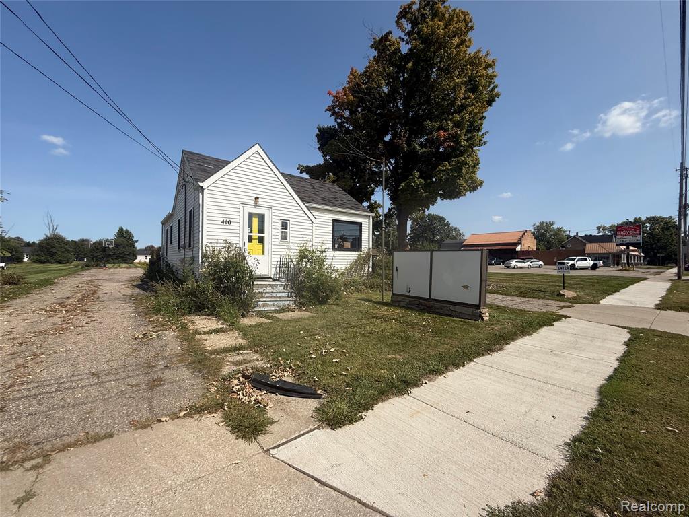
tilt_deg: +1.1
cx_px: 344
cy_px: 258
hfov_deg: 102.1
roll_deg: +0.4
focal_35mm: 14
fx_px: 279
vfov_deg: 85.7
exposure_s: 1/2976
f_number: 2.2
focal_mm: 2.22
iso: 50
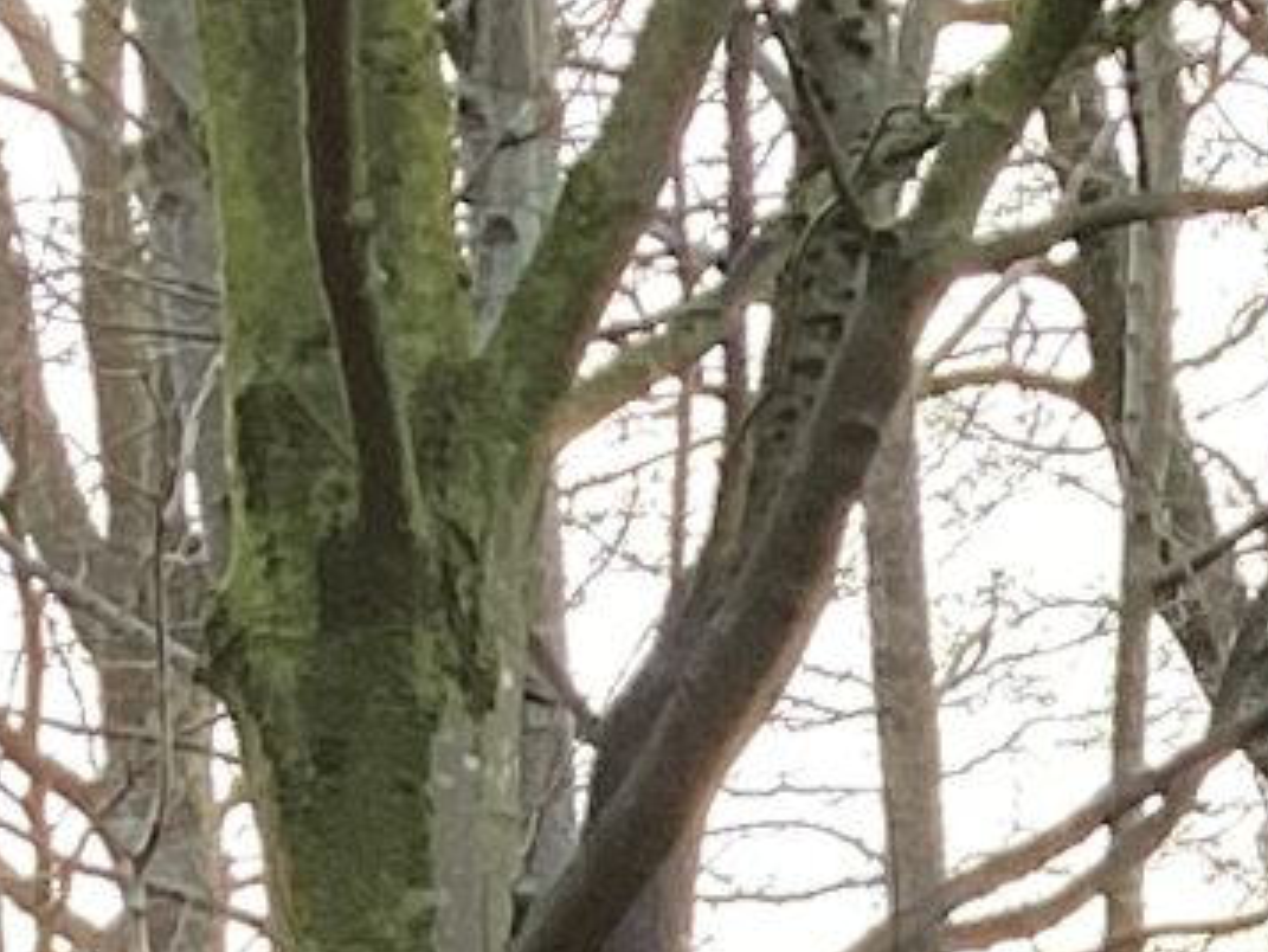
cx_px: 2060
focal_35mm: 222
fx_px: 8135
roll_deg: +0.8
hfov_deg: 8.6
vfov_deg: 6.0
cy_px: 3318
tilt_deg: -7.7
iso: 50
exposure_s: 1/100
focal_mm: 3.3
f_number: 2.4
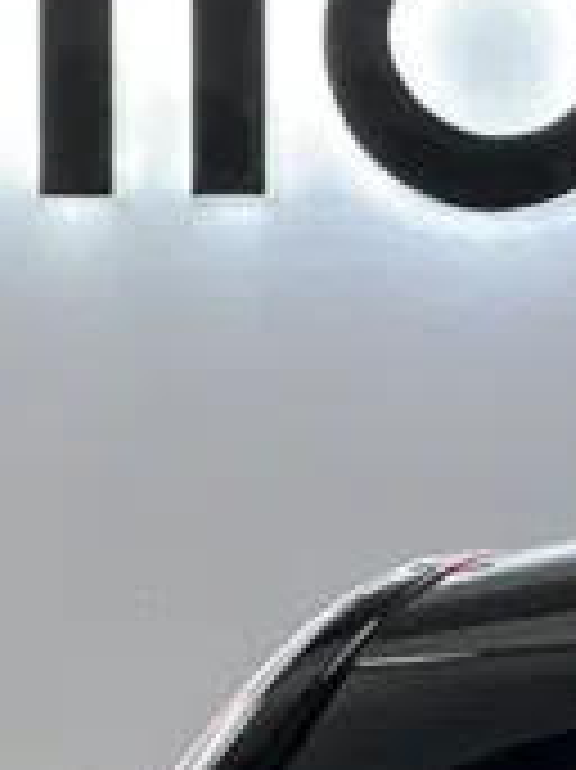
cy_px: 1677
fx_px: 13684
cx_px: 1287
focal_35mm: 616
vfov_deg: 3.2
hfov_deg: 2.4
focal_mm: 9
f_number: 2.8
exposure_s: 1/50
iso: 500
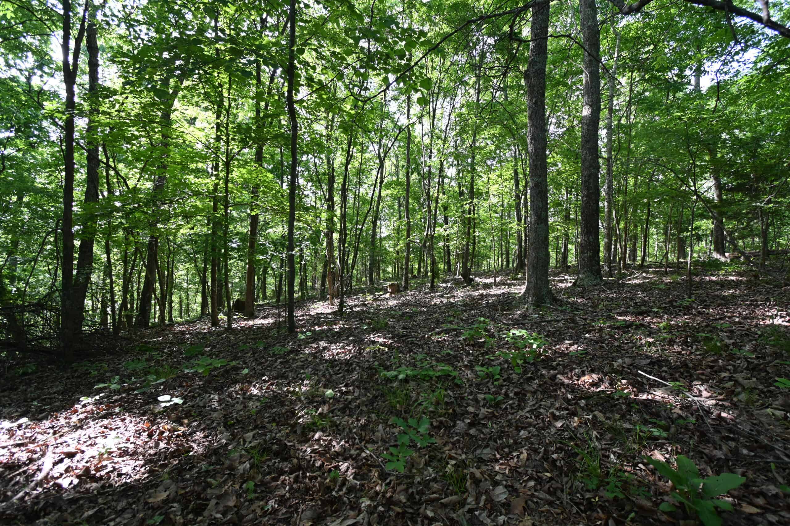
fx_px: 329
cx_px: 395
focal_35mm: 15
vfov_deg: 77.3
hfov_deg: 100.4
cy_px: 263
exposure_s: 1/160
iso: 400
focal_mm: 10
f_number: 4.5
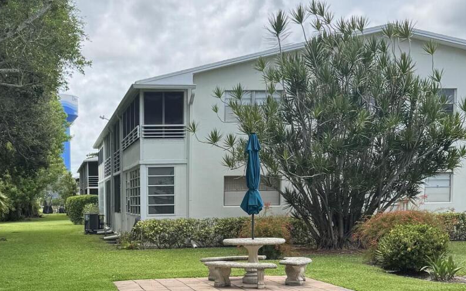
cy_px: 304
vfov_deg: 19.6
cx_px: 117
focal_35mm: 64
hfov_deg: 31.4
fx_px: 813
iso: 80
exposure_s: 1/2041
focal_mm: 6.76
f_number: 1.78
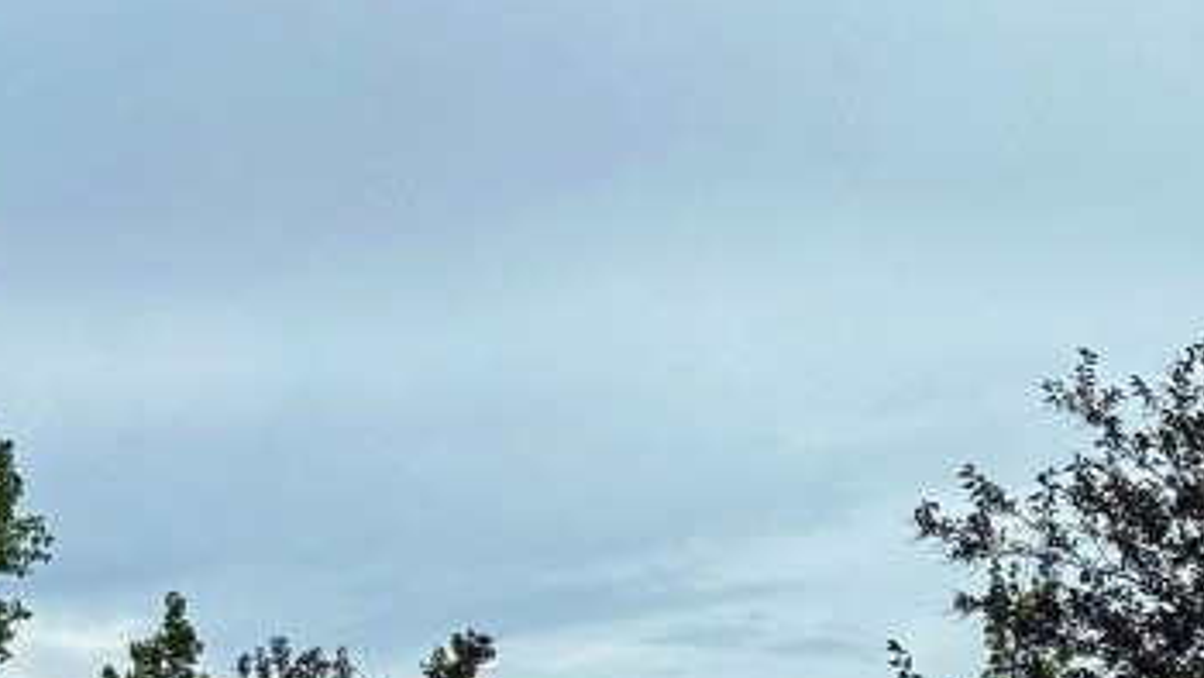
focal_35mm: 153
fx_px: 4885
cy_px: 1088
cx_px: -378
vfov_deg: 7.8
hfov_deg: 13.5
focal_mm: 6.86
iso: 64
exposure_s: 1/4975
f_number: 1.78
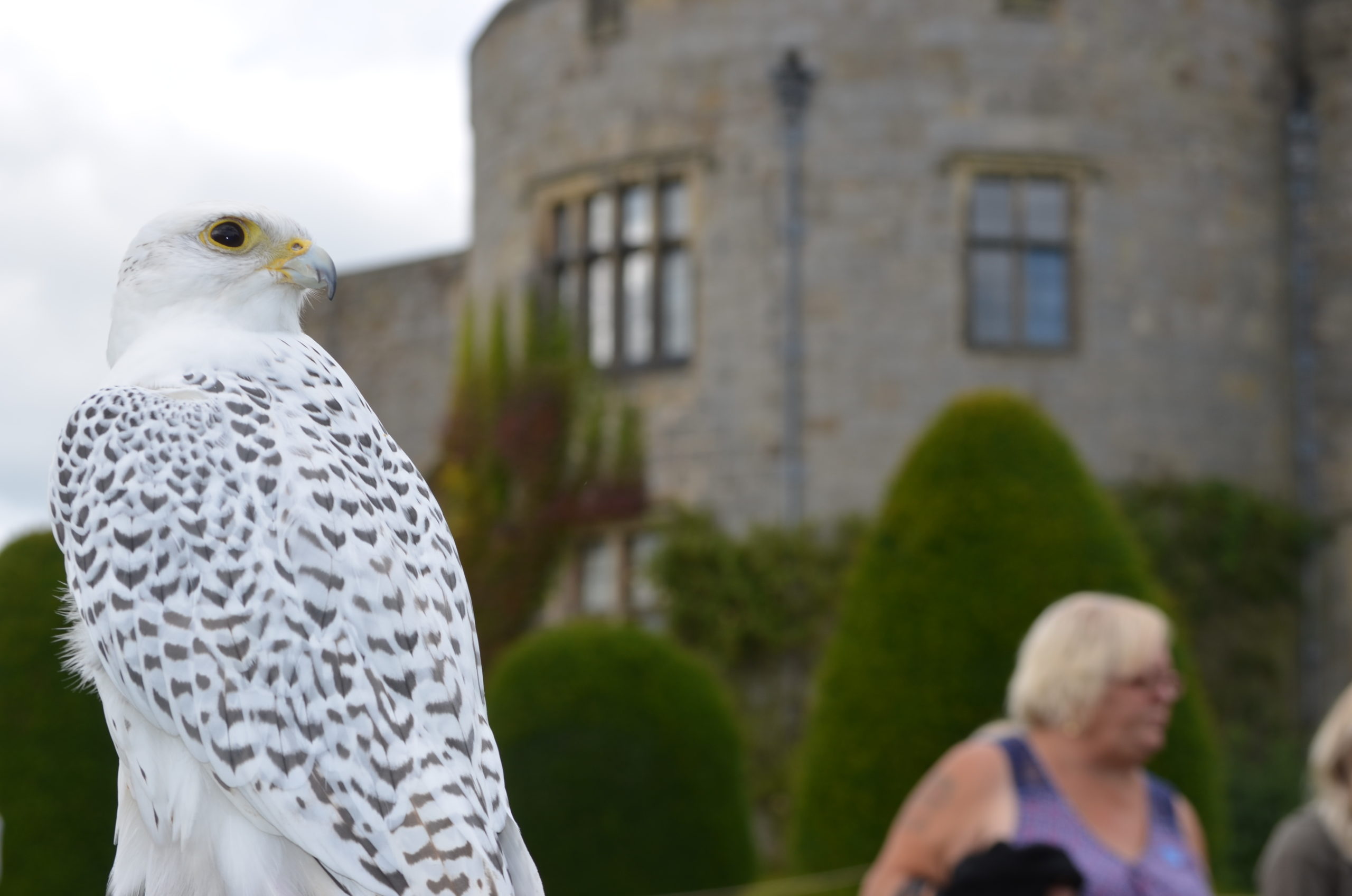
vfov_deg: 16.5
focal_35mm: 82
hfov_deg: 24.7
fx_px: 3092
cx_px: 676
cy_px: 448
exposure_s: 1/200
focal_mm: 55
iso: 100
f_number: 8
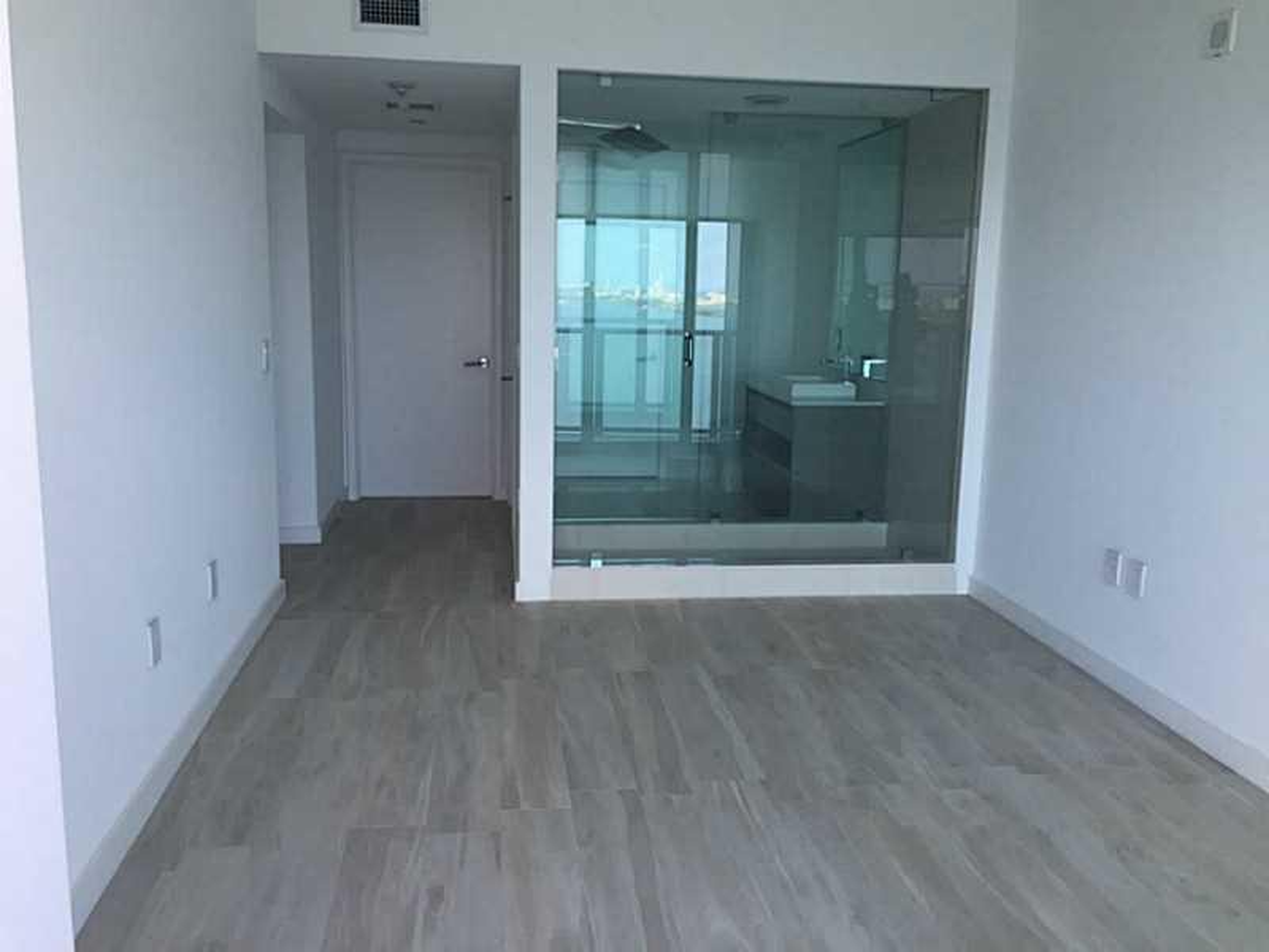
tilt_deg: -10.0
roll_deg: -2.1
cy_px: 476
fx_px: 1063
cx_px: 634
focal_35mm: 29
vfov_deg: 48.2
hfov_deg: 61.7
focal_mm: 4.15
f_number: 2.2
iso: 40
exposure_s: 1/120
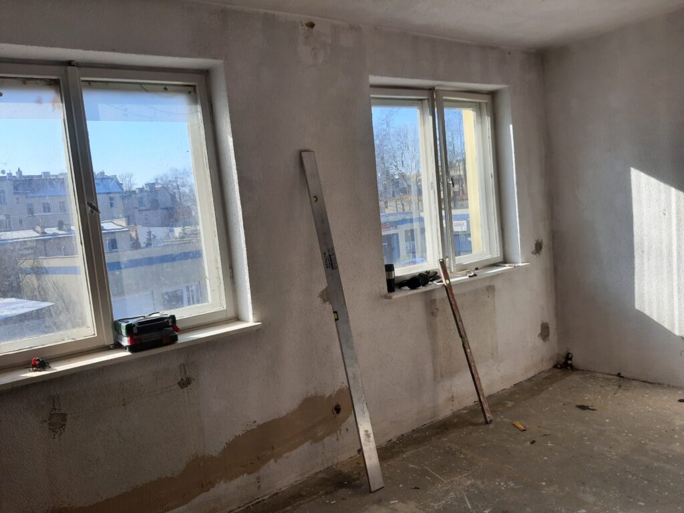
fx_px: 514
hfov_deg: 67.3
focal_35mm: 26
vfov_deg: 53.1
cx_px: 342
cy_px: 256
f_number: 1.7
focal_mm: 3.92
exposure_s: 1/583
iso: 40
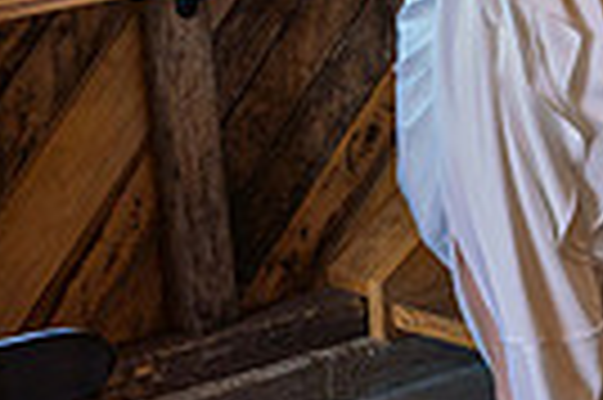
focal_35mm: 152
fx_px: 2543
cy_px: -124
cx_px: 441
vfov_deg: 8.9
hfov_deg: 13.5
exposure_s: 1/125
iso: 400
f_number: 5
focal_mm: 35
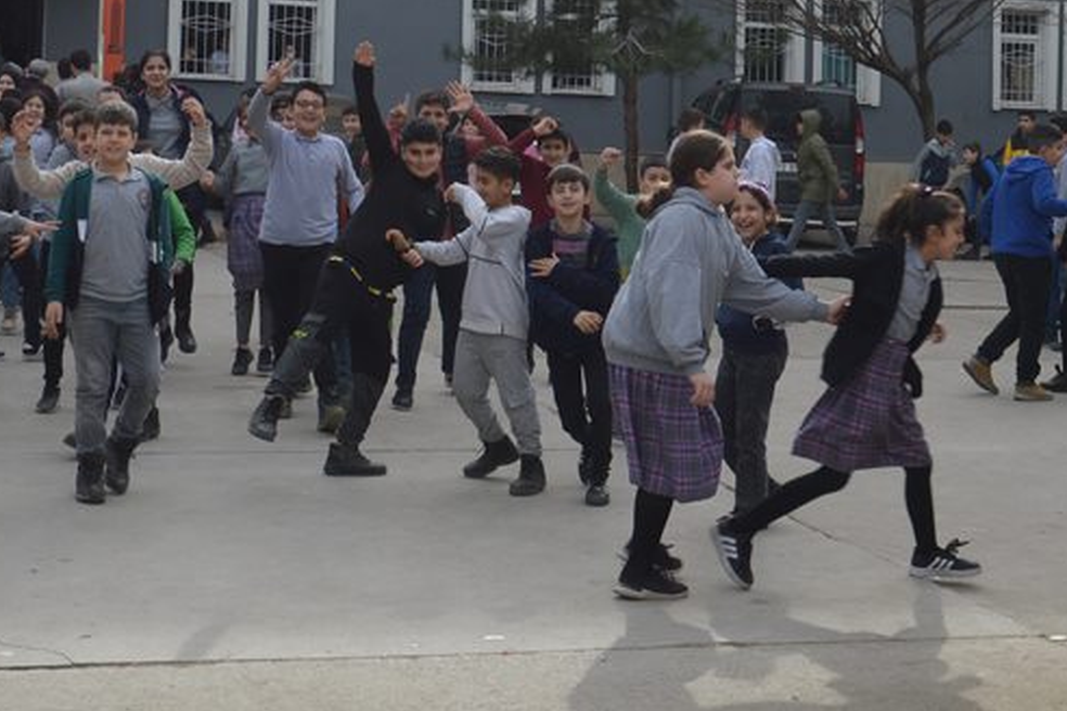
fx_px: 2223
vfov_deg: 17.8
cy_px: 7
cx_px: 375
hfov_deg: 26.9
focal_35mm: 75
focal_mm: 18
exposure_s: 1/200
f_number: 7.1
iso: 100
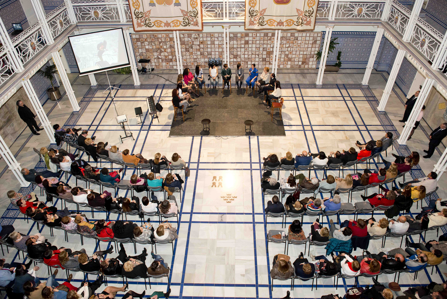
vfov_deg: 53.2
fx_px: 298
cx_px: 224
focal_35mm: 24
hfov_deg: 73.7
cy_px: 150
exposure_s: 1/100
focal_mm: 24
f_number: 4
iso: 1600
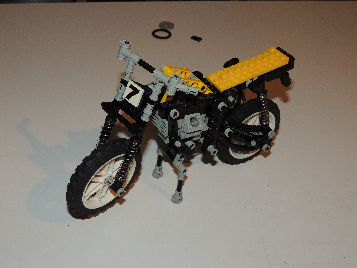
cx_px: 178
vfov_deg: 30.9
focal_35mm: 47
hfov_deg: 40.4
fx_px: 485
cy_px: 134
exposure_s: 1/30
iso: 160
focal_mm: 8.3
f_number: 3.5
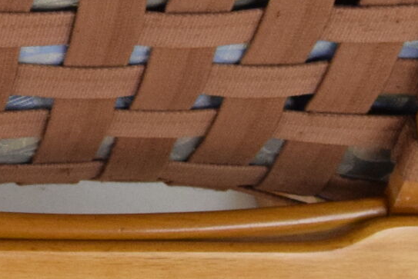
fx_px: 2882
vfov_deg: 5.5
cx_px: -416
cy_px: 34
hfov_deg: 7.9
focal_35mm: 248
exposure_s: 1/200
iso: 1600
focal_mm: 30
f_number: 7.1
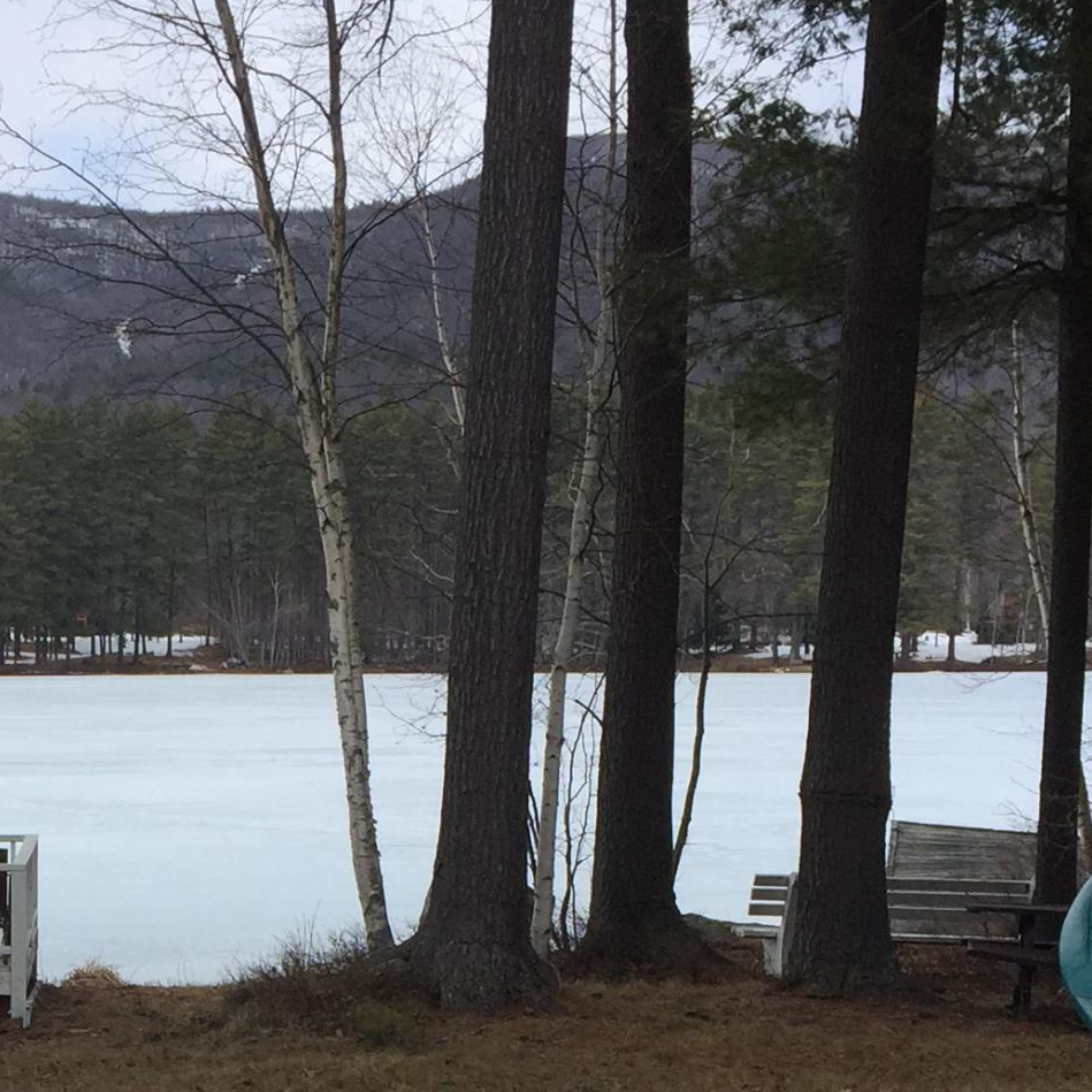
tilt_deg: -11.9
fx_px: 2891
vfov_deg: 20.2
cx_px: 101
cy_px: 1263
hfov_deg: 20.9
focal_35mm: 81
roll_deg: +0.7
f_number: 2.2
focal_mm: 4.15
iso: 32
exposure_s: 1/1883
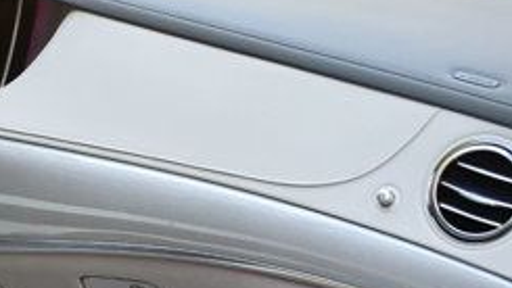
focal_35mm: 74
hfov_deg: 27.3
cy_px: 314
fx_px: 1005
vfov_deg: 15.9
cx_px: 27
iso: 800
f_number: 3.5
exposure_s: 1/250
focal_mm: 18
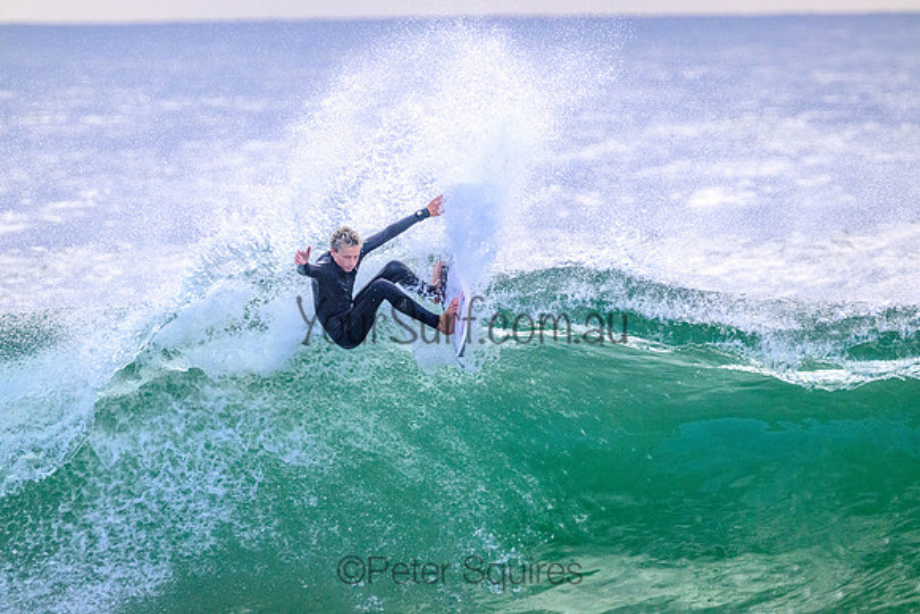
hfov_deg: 2.9
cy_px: 307
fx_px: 17892
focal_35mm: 700
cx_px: 460
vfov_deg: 2.0
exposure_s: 1/1600
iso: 3200
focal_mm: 700
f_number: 11
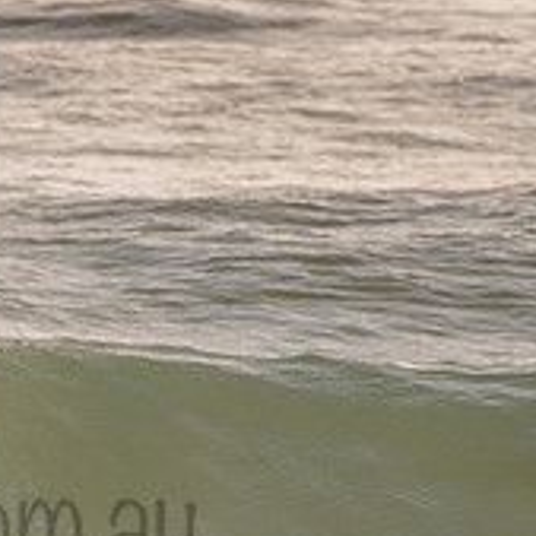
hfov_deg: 1.0
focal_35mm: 1791
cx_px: -162
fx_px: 31375
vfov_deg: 1.0
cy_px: 469
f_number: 5.6
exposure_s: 1/2000
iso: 110
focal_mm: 500
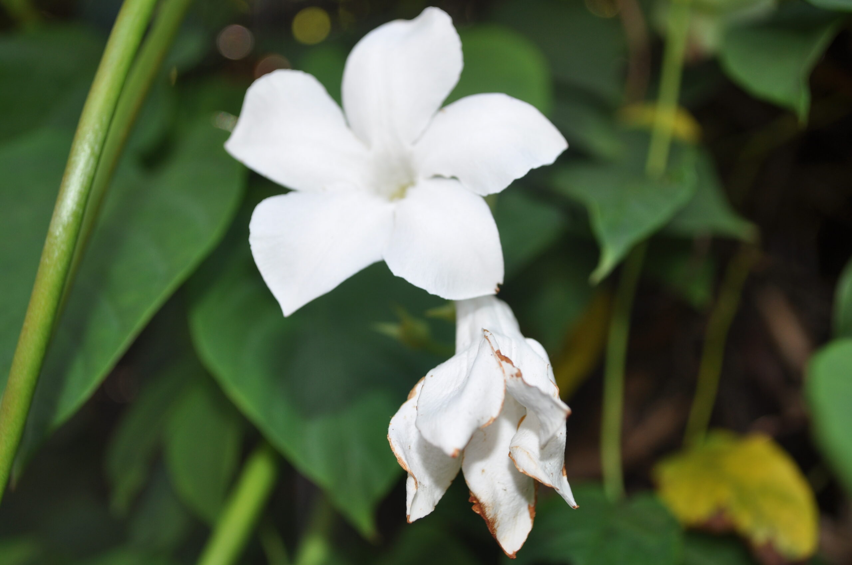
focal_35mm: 52
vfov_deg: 25.7
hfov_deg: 37.9
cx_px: 426
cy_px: 282
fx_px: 1241
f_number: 5.6
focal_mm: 35
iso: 200
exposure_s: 1/160
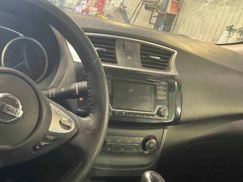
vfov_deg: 32.0
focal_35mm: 45
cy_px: 115
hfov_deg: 40.7
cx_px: 56
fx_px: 316
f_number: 1.8
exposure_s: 1/40
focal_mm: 3
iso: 320
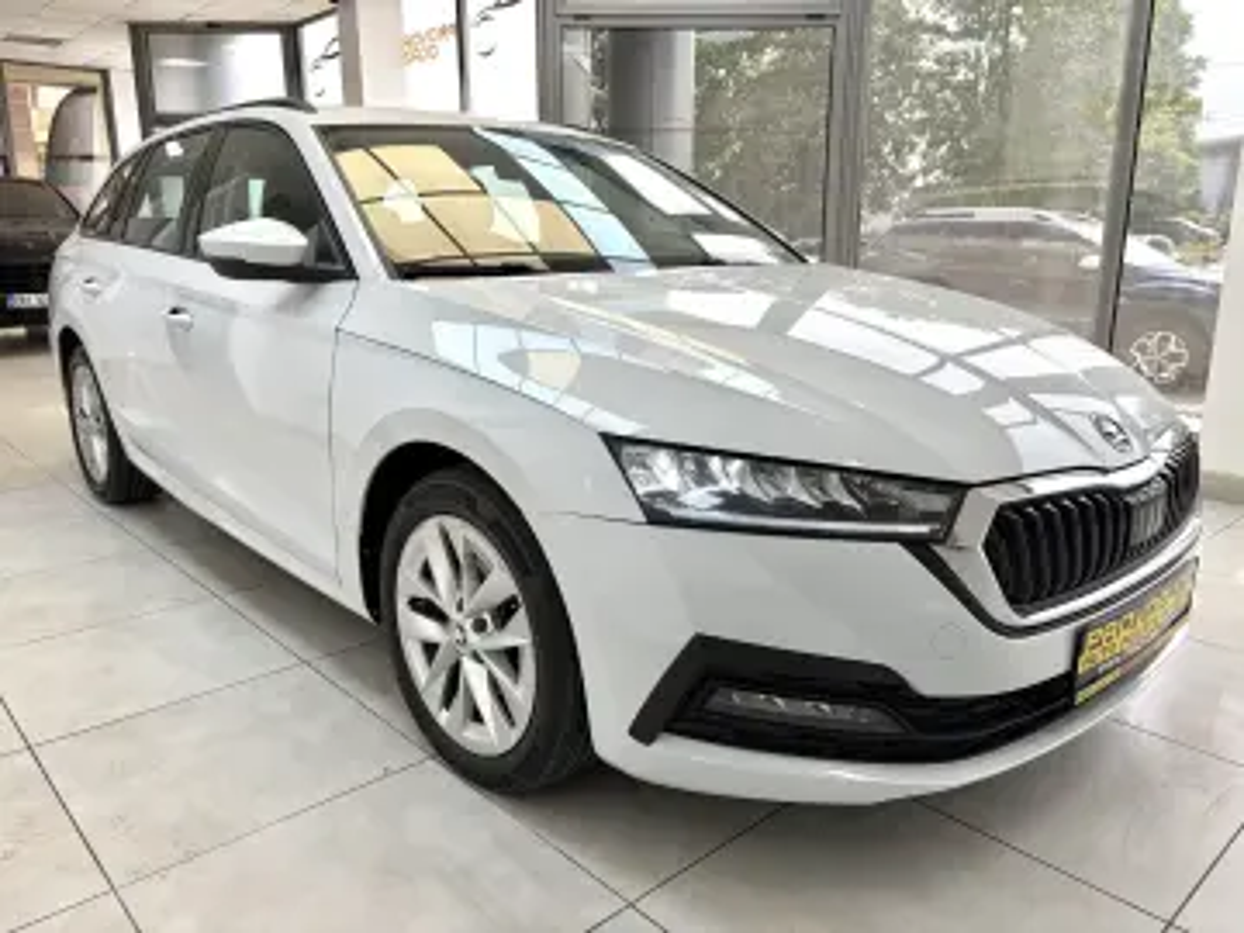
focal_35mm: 26
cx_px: 622
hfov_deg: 67.3
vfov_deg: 53.1
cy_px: 466
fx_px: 934
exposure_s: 1/336
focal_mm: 5.96
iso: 50
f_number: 1.6
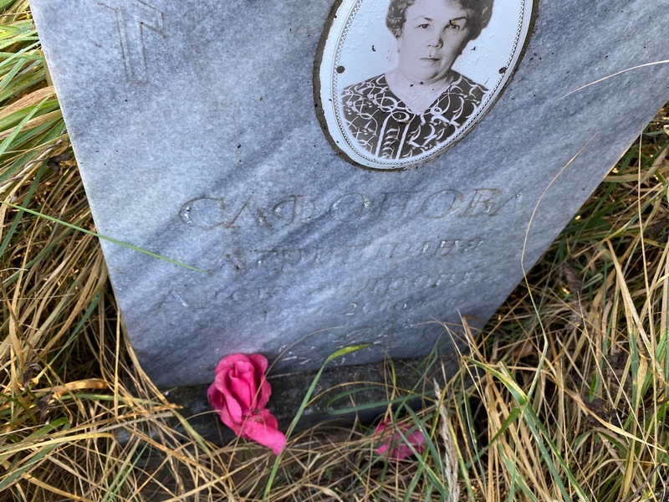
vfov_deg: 53.1
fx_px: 502
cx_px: 334
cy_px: 251
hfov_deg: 67.3
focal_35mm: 26
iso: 40
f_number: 1.8
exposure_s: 1/121
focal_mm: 4.25
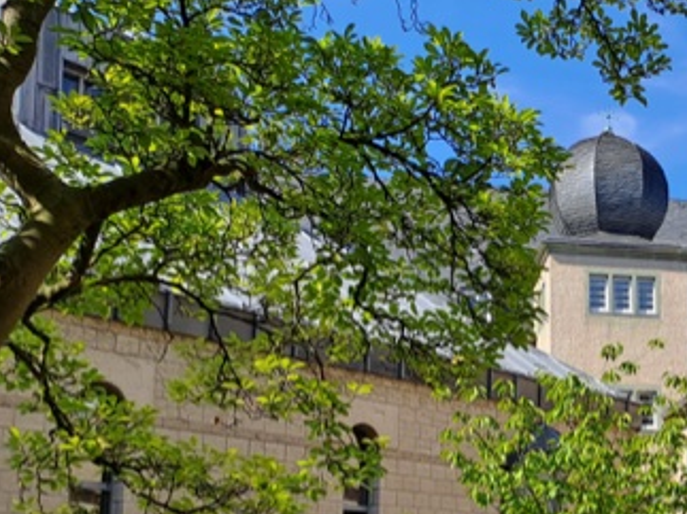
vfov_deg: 21.9
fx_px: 1309
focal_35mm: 66
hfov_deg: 26.7
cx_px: 783
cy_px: 418
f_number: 1.8
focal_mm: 4.65
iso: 32
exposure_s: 1/1603
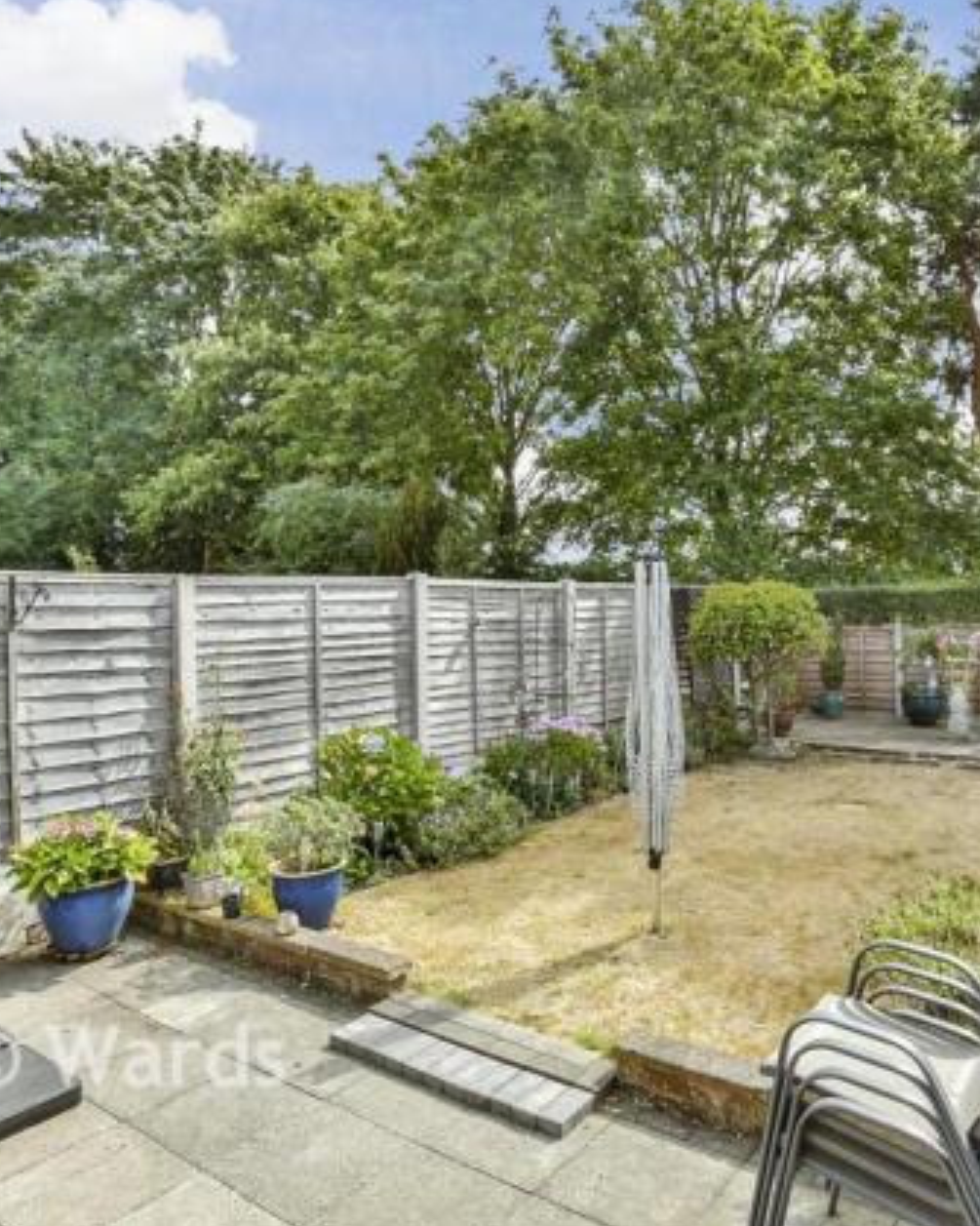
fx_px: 798
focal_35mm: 22
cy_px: 619
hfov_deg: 62.6
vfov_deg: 75.1
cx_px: 584
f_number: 9
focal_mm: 10
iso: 500
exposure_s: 1/320
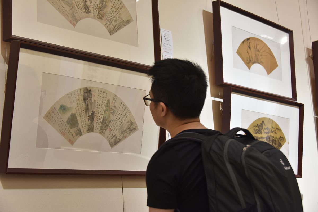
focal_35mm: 65
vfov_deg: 20.9
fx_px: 574
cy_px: 106
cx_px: 159
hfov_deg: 30.9
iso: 800
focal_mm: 65
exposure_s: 1/60
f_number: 4.8
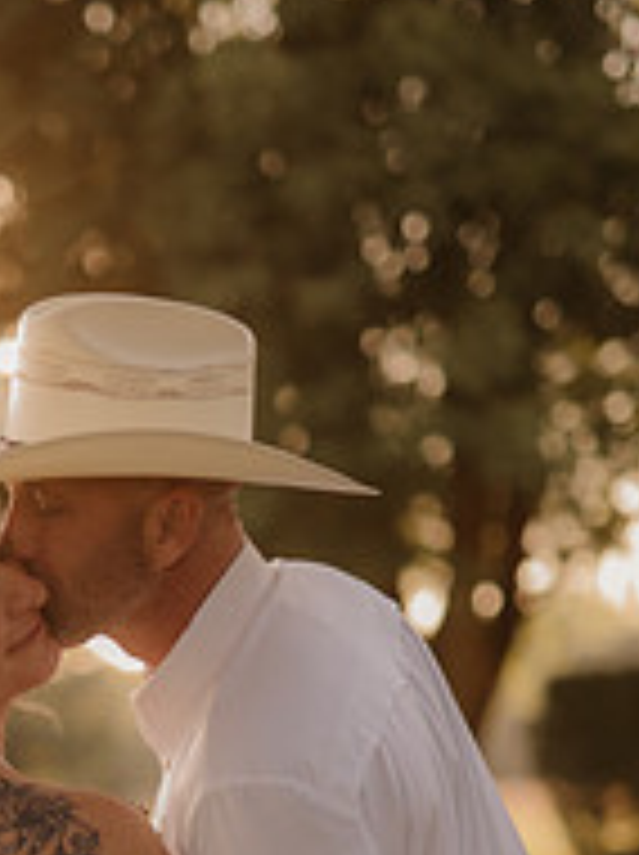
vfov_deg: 16.8
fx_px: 2812
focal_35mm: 114
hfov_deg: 12.8
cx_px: 18
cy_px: 909
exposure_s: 1/640
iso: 200
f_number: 2.8
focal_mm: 50
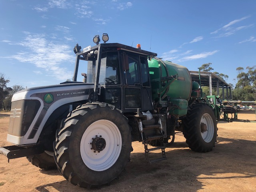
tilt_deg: +5.7
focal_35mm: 28
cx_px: 128
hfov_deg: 63.4
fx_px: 207
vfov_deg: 49.7
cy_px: 96
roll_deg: +0.2
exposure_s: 1/1548
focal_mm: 3.99
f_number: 1.8
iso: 20
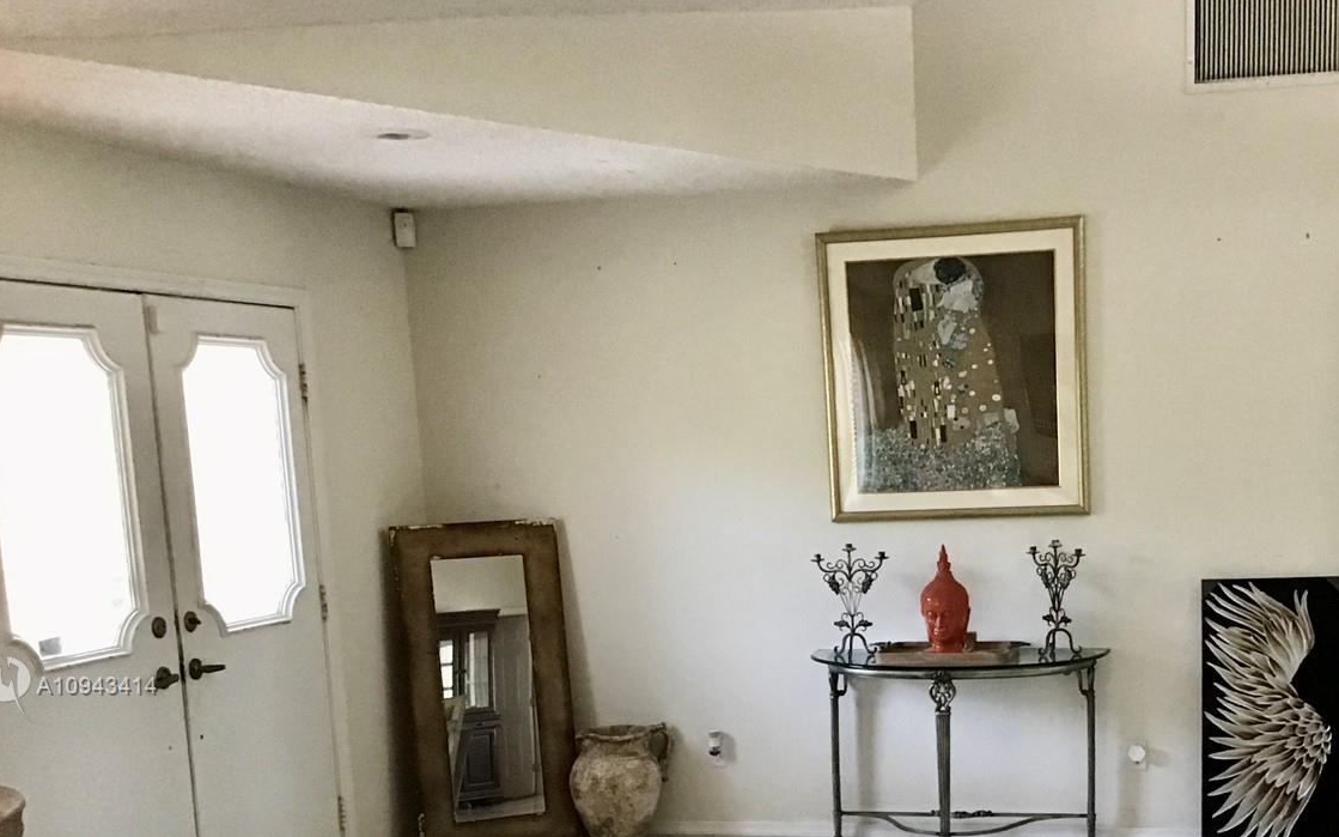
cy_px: 687
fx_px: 1715
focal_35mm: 47
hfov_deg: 41.9
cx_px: 925
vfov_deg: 26.8
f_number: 2.4
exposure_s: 1/30
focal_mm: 3.3
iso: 160
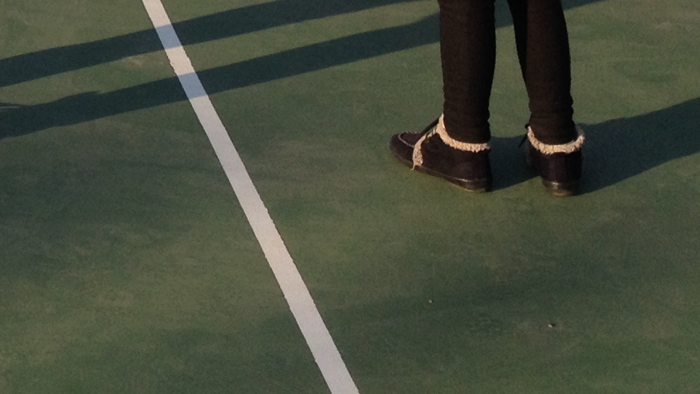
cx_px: -189
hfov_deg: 16.2
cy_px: -317
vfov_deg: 9.2
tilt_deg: -12.9
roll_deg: -0.4
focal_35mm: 126
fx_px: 2339
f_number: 2.4
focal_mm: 4.28
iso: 50
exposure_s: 1/849
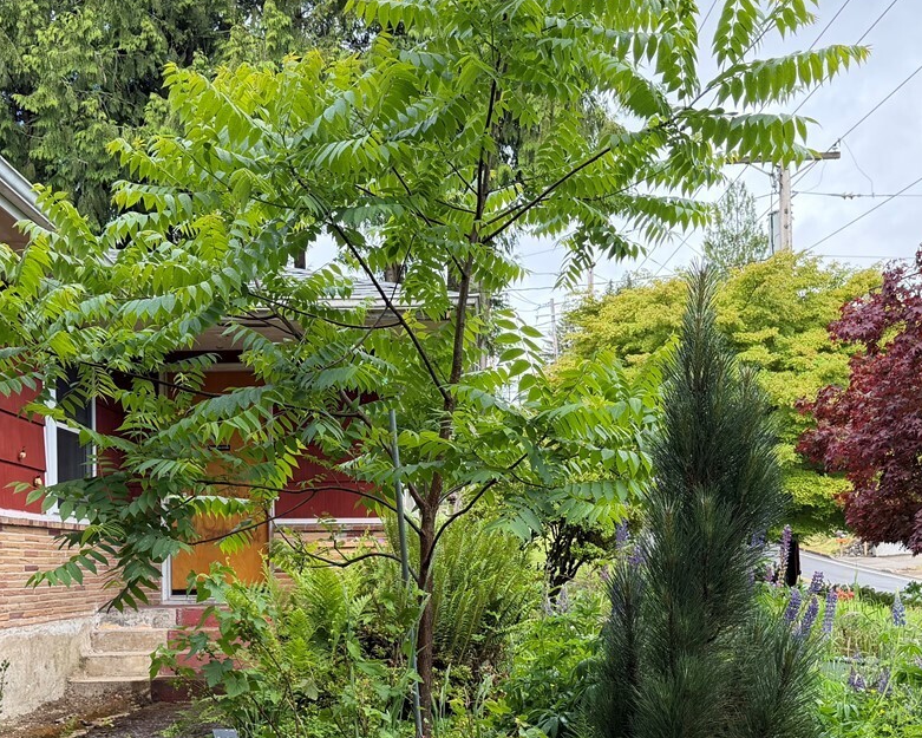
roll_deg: +1.5
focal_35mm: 48
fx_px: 1310
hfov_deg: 38.8
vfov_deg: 31.0
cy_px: 541
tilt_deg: +0.5
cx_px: 444
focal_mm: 6.76
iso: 100
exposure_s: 1/888
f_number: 1.78
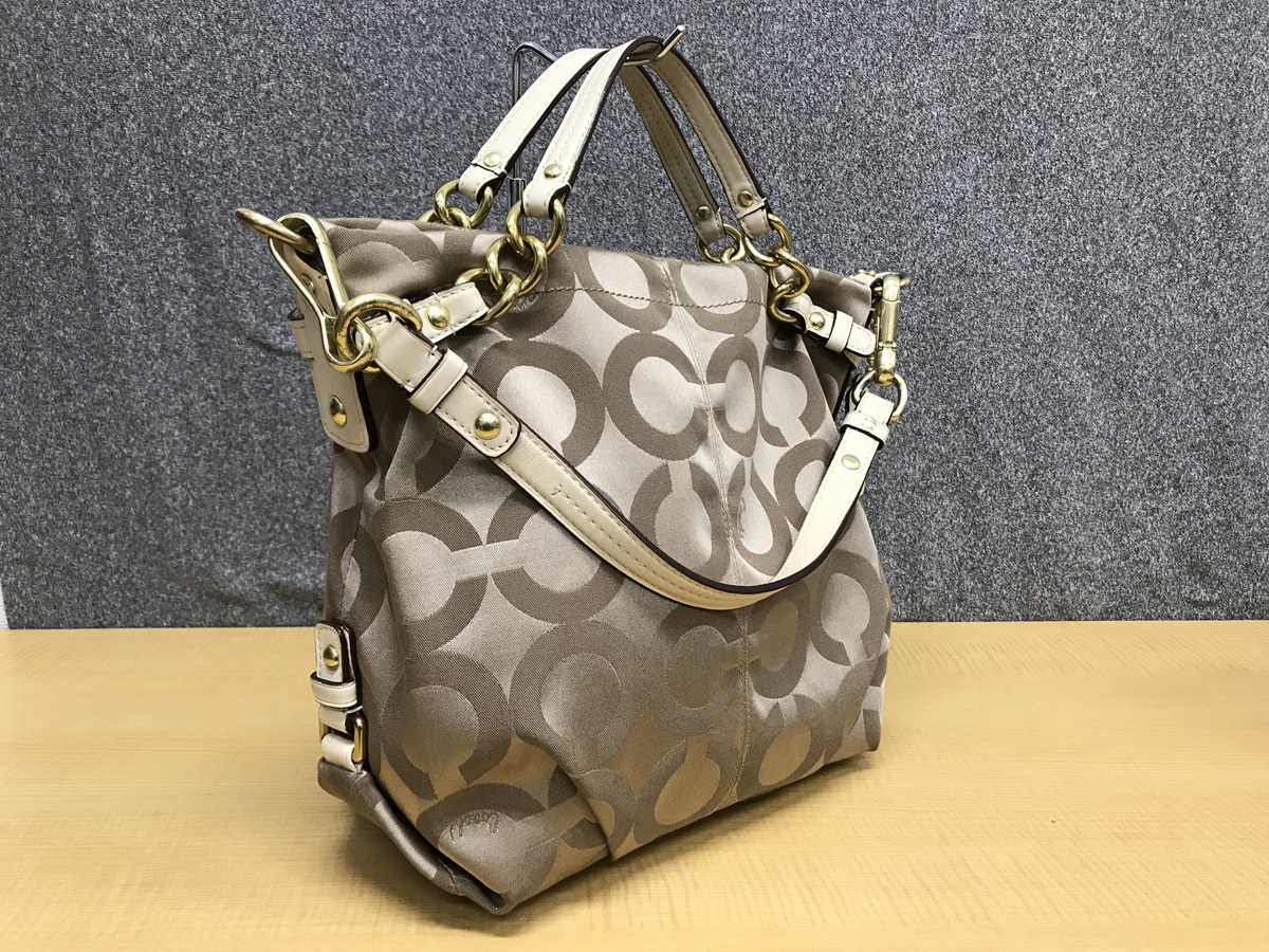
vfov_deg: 49.7
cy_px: 476
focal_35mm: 28
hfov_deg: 63.4
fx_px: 1026
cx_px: 634
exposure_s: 1/30
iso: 25
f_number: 1.8
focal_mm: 3.99
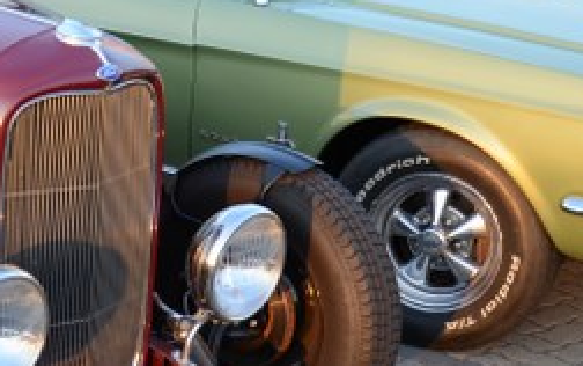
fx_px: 1616
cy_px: 234
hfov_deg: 19.9
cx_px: 19
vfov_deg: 12.9
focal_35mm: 102
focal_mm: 21
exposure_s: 1/60
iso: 100
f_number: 4
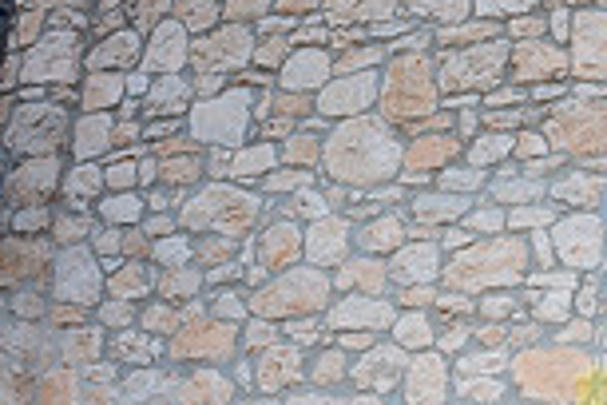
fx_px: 1399
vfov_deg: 14.8
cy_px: 678
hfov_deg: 20.1
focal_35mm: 83
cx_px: 974
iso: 125
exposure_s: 1/500
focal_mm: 20
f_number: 2.8
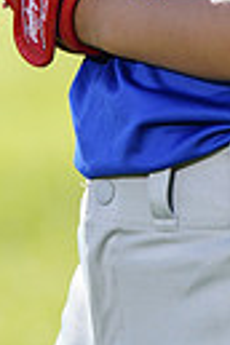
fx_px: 8615
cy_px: -286
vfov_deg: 2.3
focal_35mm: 899
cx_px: 130
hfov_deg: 1.5
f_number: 5
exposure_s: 1/250
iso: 100
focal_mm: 200
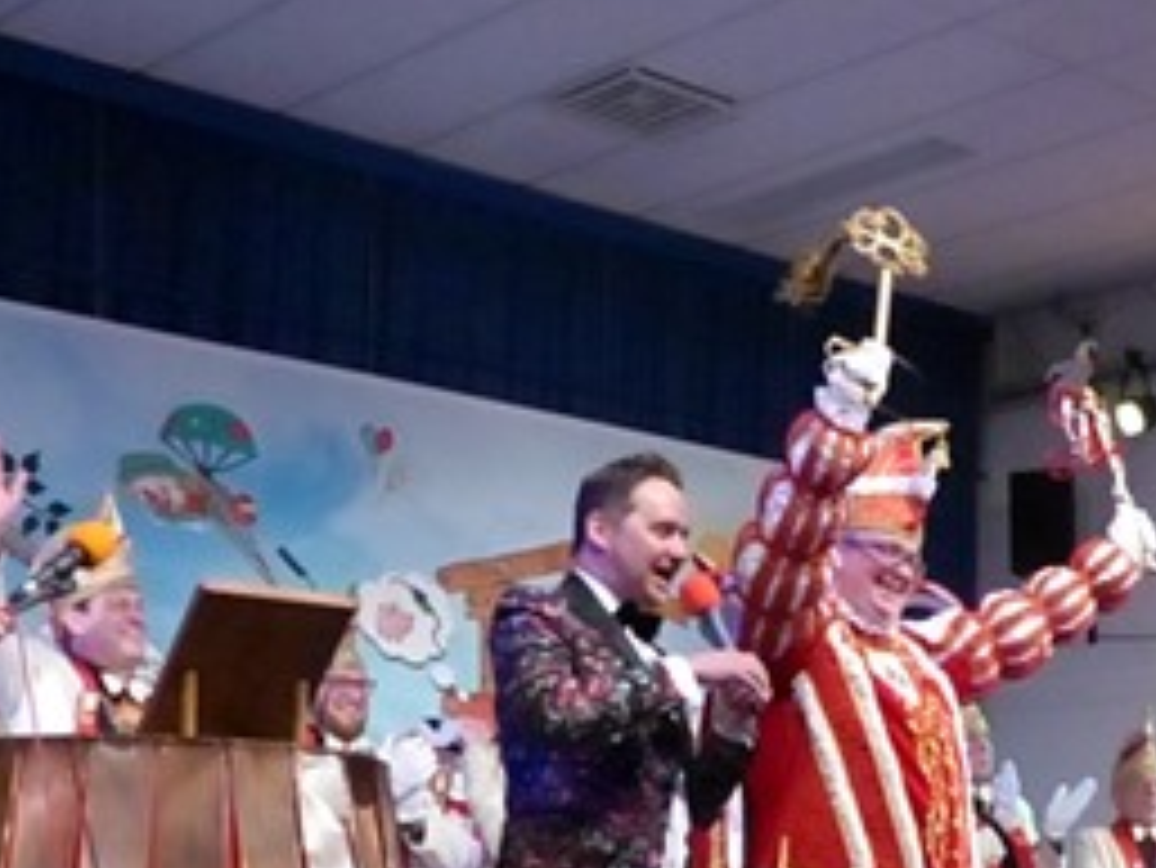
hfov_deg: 25.8
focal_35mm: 74
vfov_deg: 19.5
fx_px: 2472
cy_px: 803
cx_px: 931
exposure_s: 1/160
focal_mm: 5.6
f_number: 4
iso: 1600
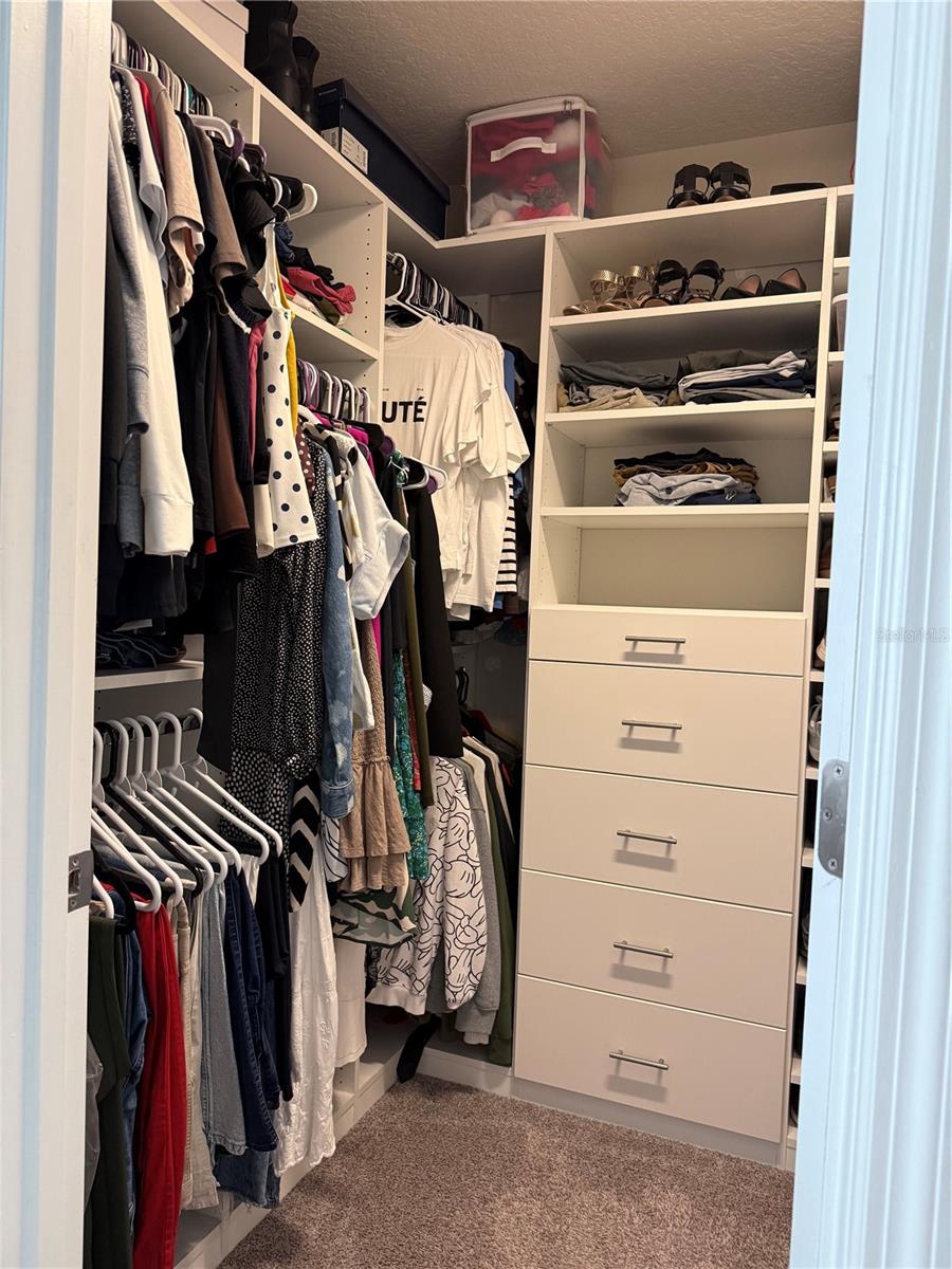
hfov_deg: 56.8
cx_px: 476
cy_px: 634
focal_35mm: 24
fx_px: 880
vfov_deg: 71.6
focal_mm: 6.76
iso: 250
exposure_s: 1/60
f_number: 1.78
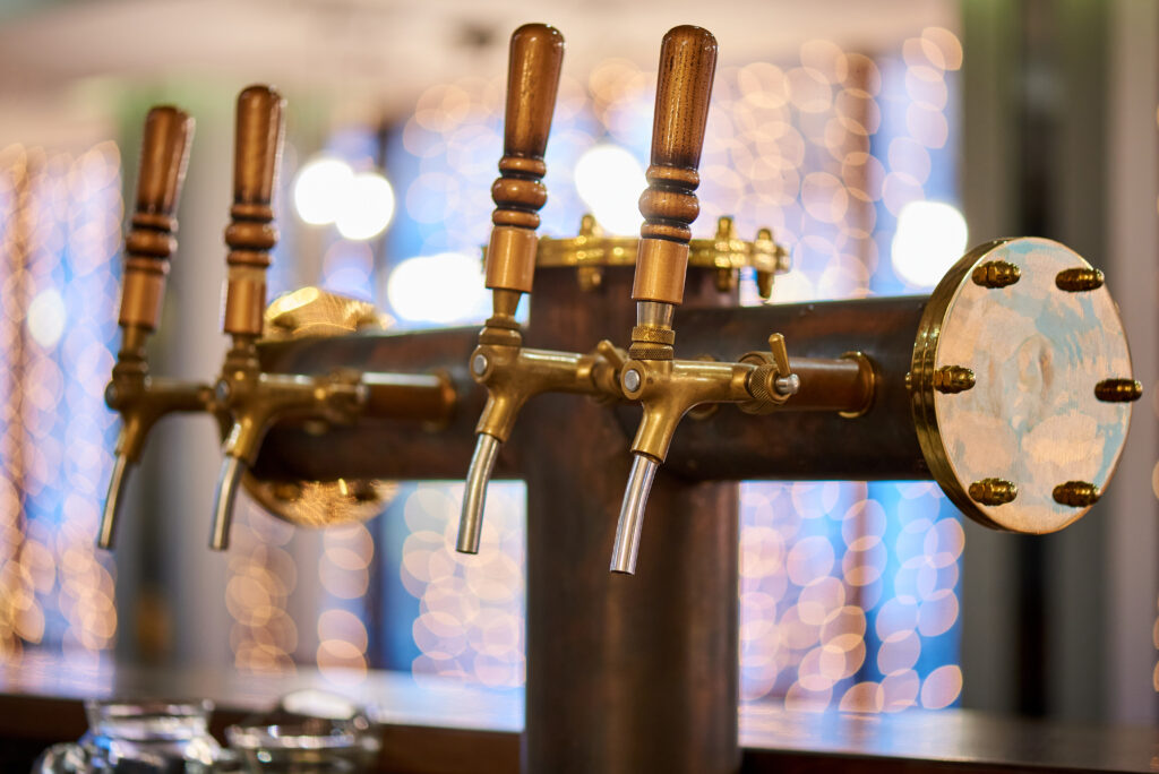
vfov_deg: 13.1
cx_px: 580
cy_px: 387
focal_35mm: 105
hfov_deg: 19.4
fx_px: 3382
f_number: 3
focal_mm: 105
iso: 800
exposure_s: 1/40
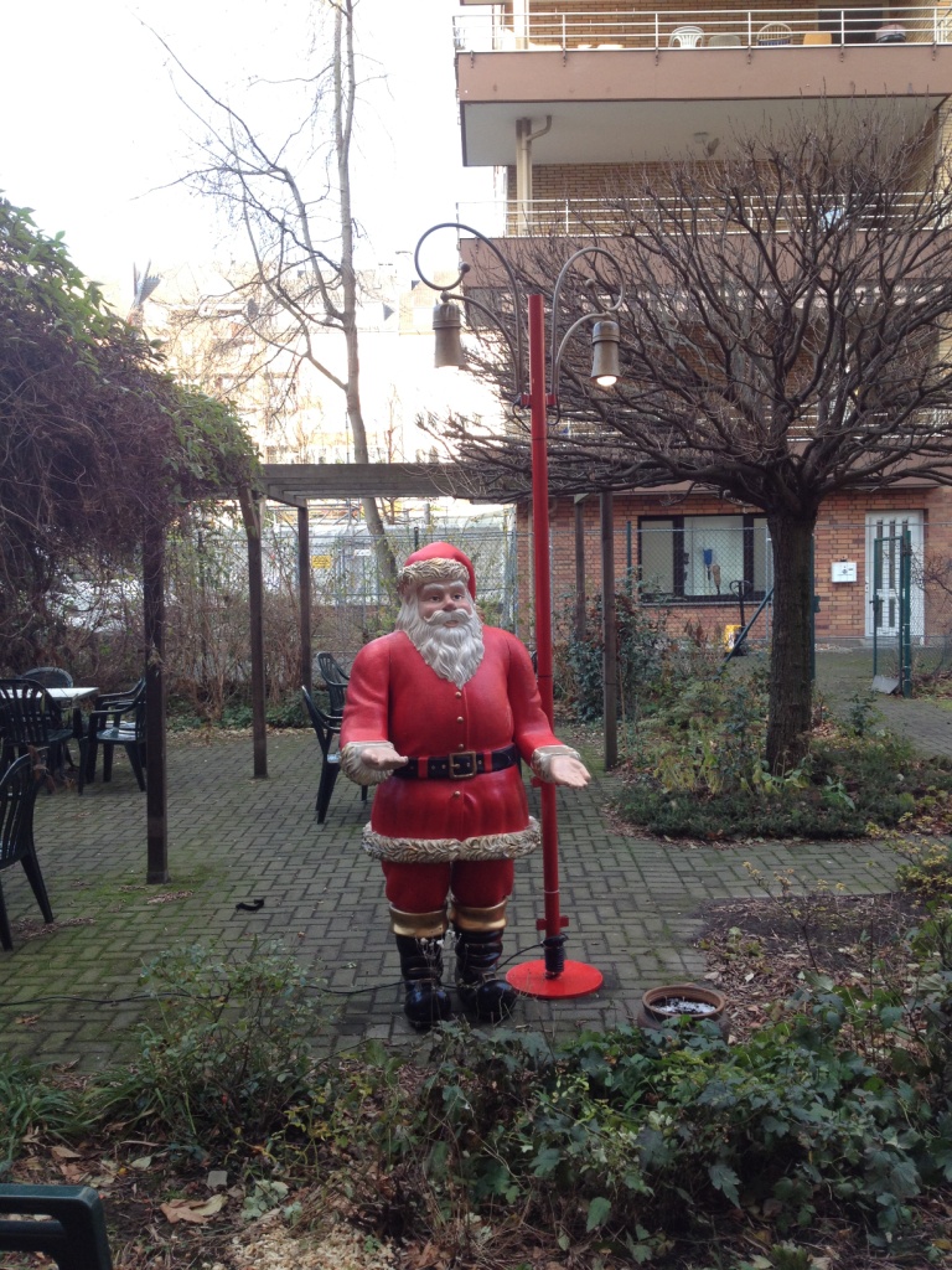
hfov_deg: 40.7
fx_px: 1283
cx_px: 476
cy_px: 635
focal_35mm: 35
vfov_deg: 52.6
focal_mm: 4.28
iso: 80
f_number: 2.4
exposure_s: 1/155
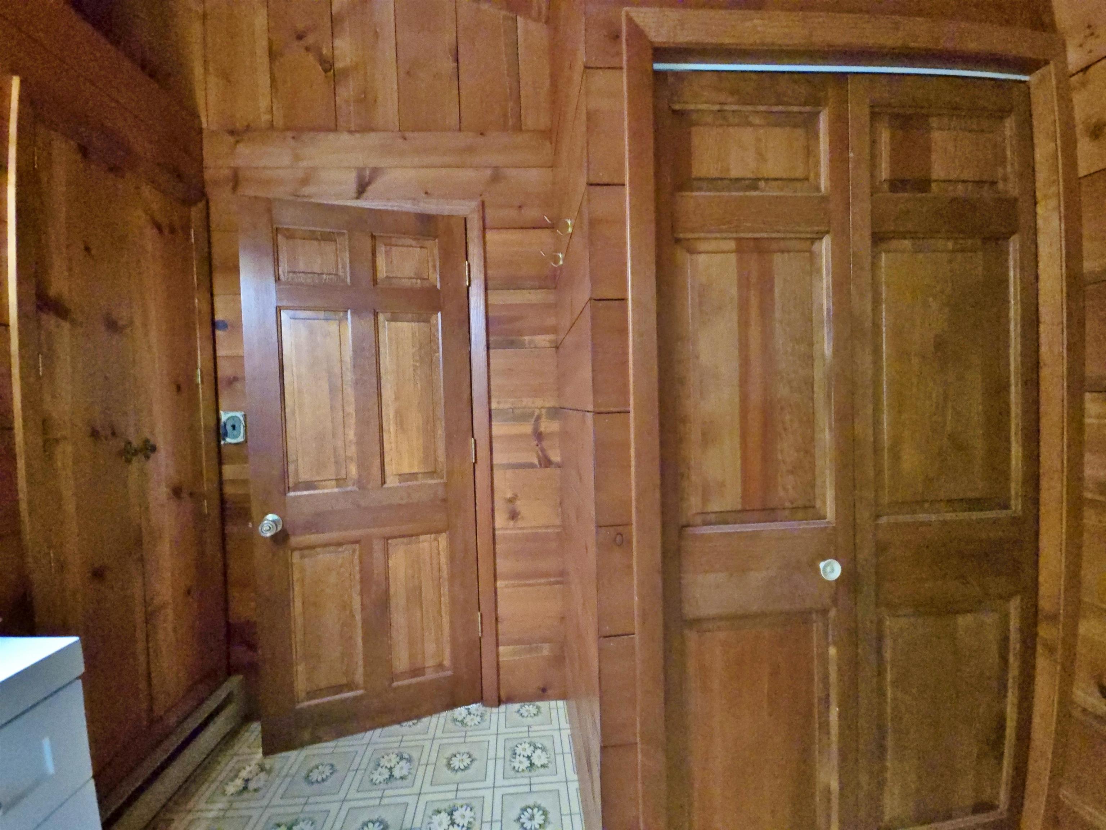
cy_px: 415
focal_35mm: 13
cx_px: 553
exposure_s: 1/24
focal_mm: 2.2
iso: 1250
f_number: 2.2
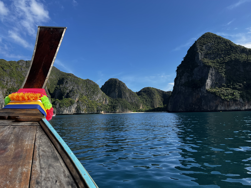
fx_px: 189
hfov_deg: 67.3
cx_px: 126
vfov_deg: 53.1
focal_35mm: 26
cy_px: 94
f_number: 1.5
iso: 50
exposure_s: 1/3257
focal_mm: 5.7
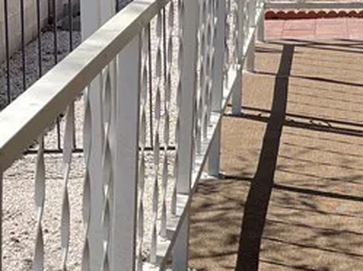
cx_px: 574
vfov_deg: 14.1
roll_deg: -2.1
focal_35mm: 103
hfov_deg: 16.9
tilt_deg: -9.0
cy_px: -6
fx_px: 1079
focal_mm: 5.1
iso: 32
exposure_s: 1/2247
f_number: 1.6
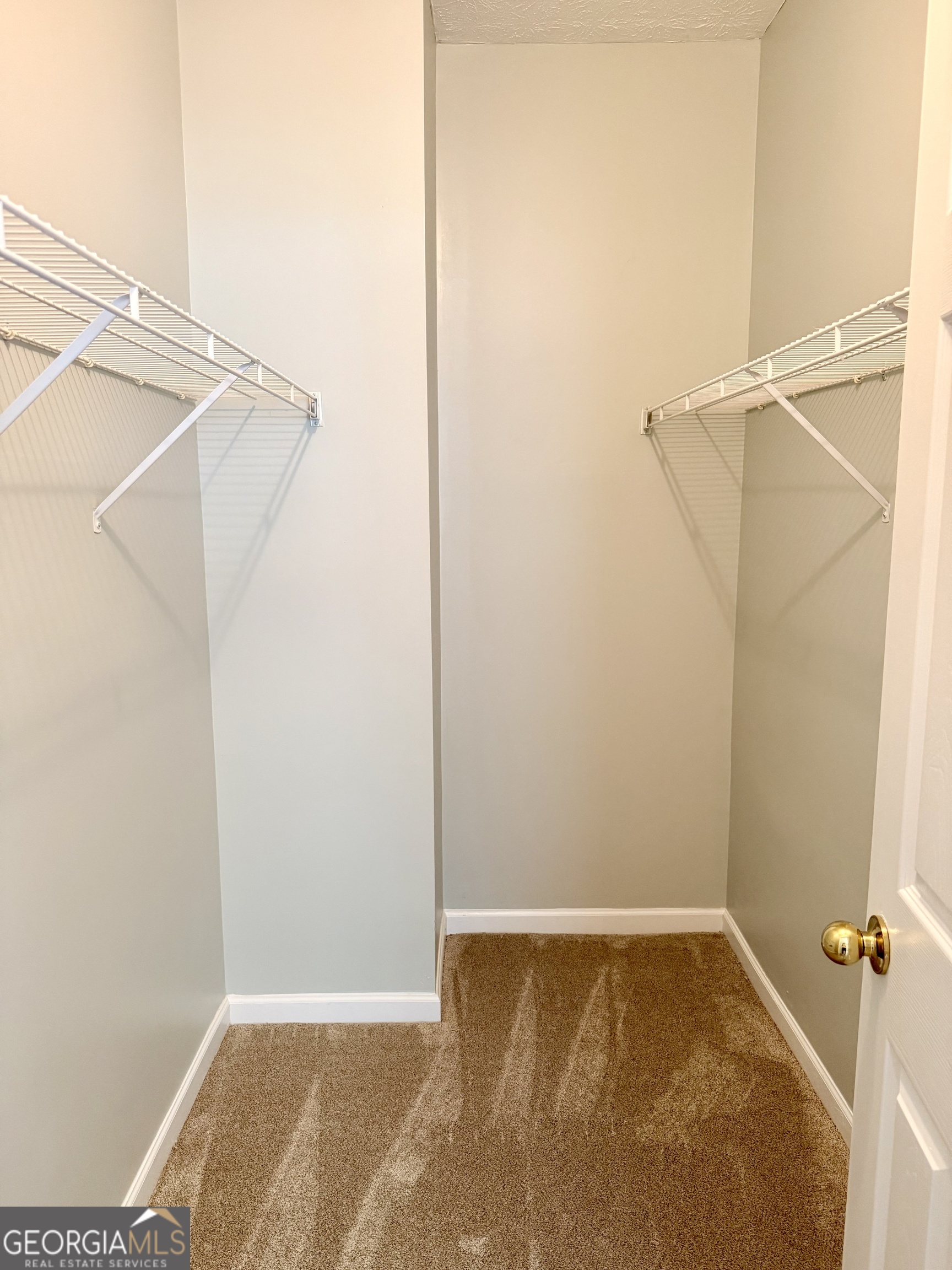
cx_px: 476
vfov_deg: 71.6
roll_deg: +0.1
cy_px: 635
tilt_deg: -8.5
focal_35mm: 24
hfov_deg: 56.8
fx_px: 880
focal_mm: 6.76
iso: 400
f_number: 1.78
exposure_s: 1/60
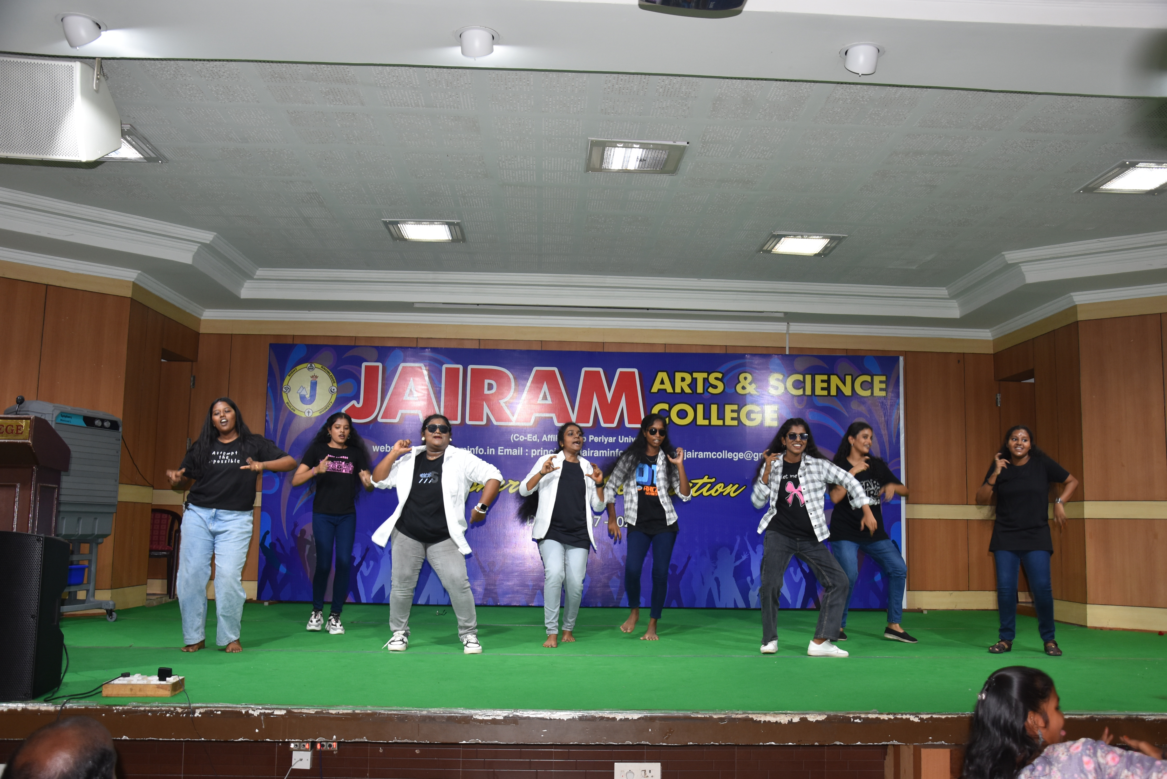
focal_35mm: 32
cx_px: 584
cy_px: 390
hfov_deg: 59.5
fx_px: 1021
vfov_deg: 41.7
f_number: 3.8
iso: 400
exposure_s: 1/60
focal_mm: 21
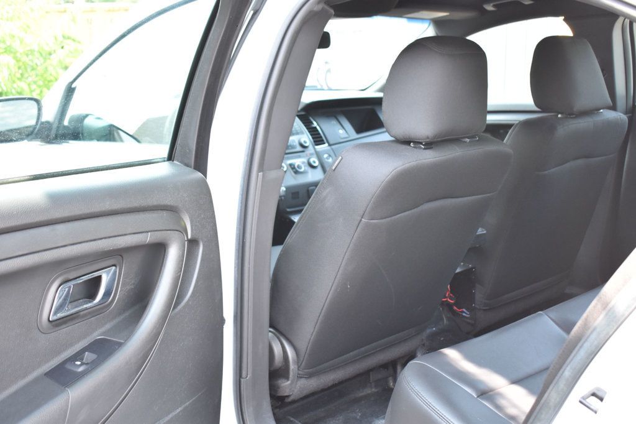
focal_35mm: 40
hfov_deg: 47.9
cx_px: 318
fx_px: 715
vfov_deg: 33.0
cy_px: 212
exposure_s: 1/125
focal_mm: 27
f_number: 4.2
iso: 800
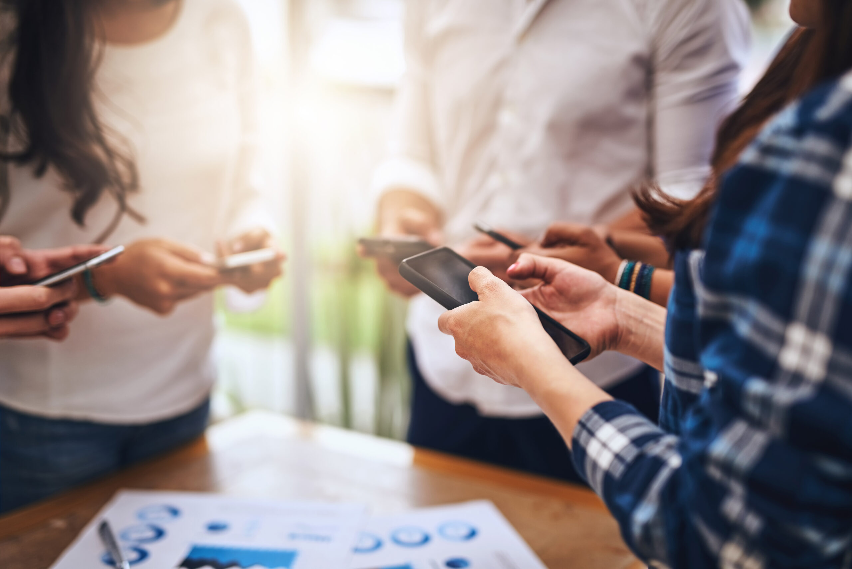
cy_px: 284
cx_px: 426
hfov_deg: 39.6
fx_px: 1184
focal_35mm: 50
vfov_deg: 27.0
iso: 160
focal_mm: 50
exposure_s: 1/500
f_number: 2
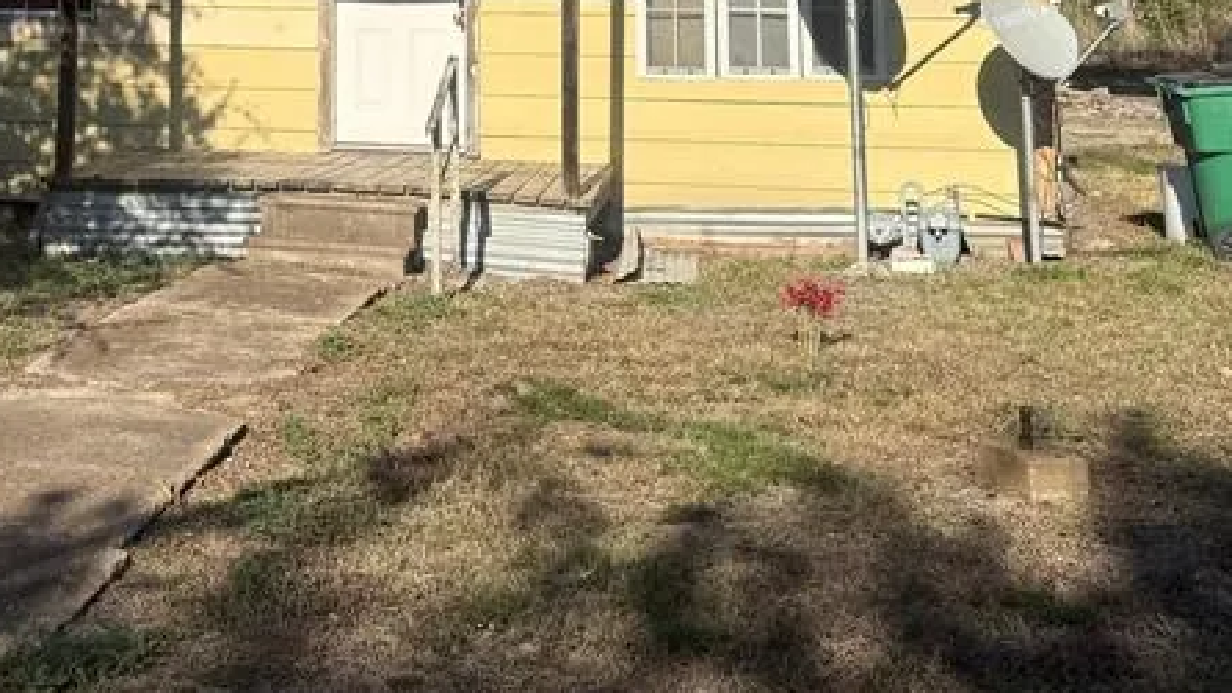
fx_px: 1960
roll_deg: +0.0
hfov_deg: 33.7
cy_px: -204
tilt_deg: +6.1
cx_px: 227
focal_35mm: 60
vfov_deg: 18.7
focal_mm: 6.76
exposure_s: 1/4405
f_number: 1.78
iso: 80
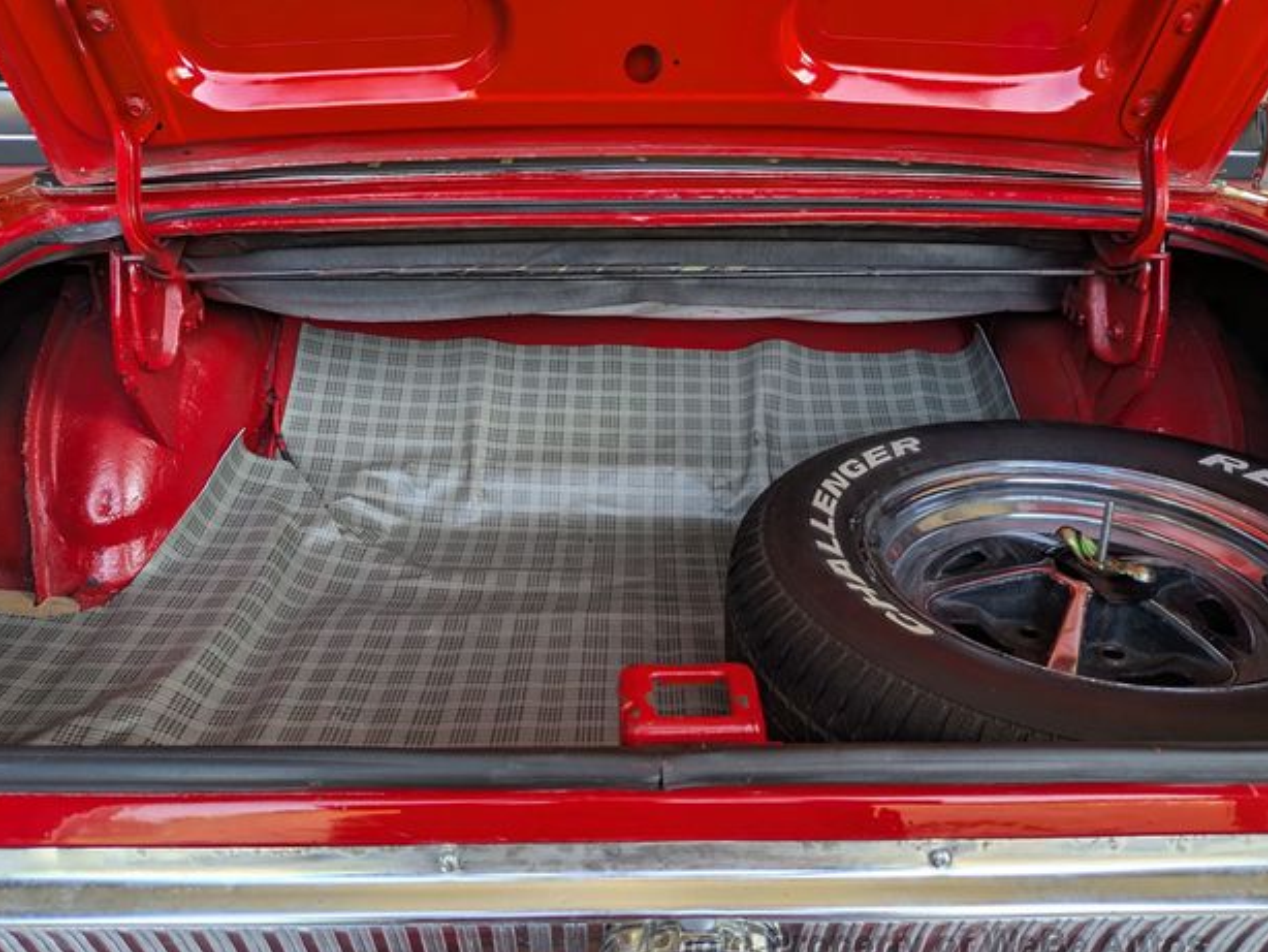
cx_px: 615
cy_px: 494
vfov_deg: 54.9
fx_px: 916
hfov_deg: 69.4
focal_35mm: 25
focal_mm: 4.53
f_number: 1.7
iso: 38
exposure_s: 1/172
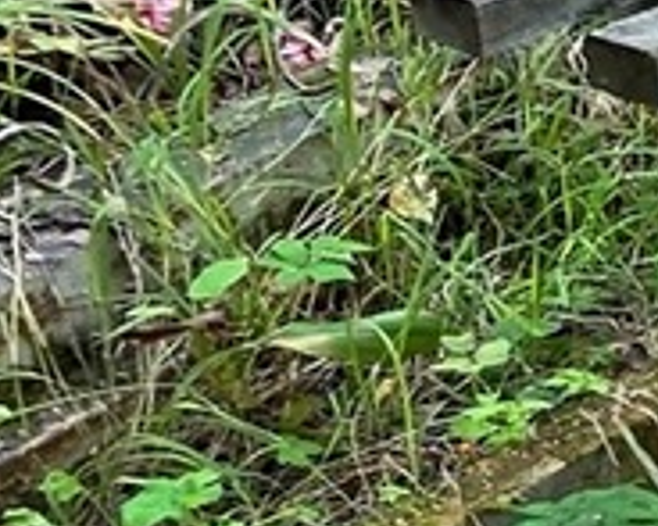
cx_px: 1709
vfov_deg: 10.9
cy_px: 147
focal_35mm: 141
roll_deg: -2.9
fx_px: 2744
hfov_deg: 11.0
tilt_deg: -19.7
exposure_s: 1/101
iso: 125
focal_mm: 4.2
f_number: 1.6
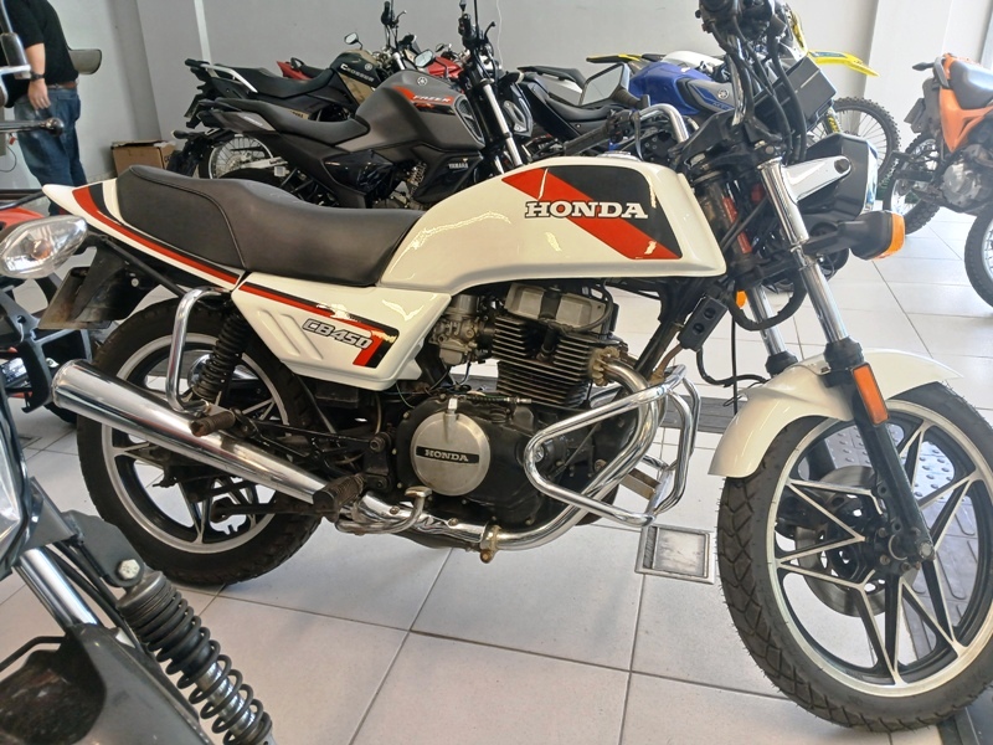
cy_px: 372
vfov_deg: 53.1
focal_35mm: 26
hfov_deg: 67.3
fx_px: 746
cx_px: 496
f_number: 1.8
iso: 100
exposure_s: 1/60
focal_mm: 3.98
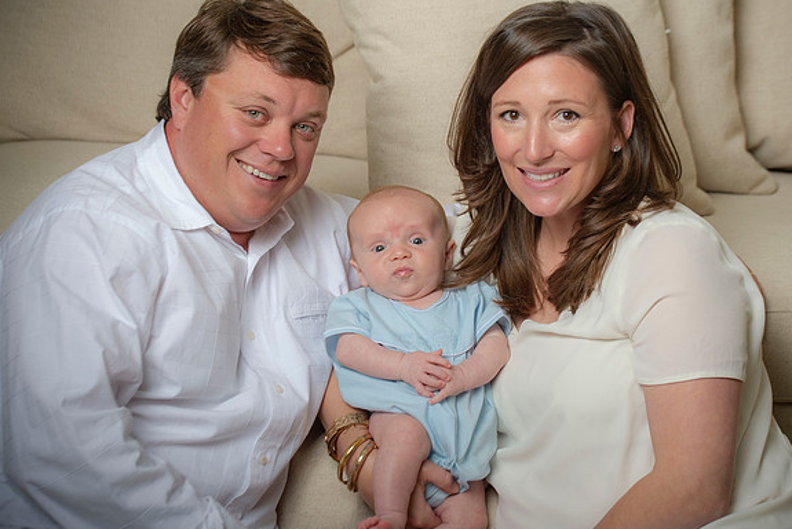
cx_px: 476
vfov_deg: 14.6
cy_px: 238
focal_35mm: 94
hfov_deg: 21.6
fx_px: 2069
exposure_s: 1/200
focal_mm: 78
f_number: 5.6
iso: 250
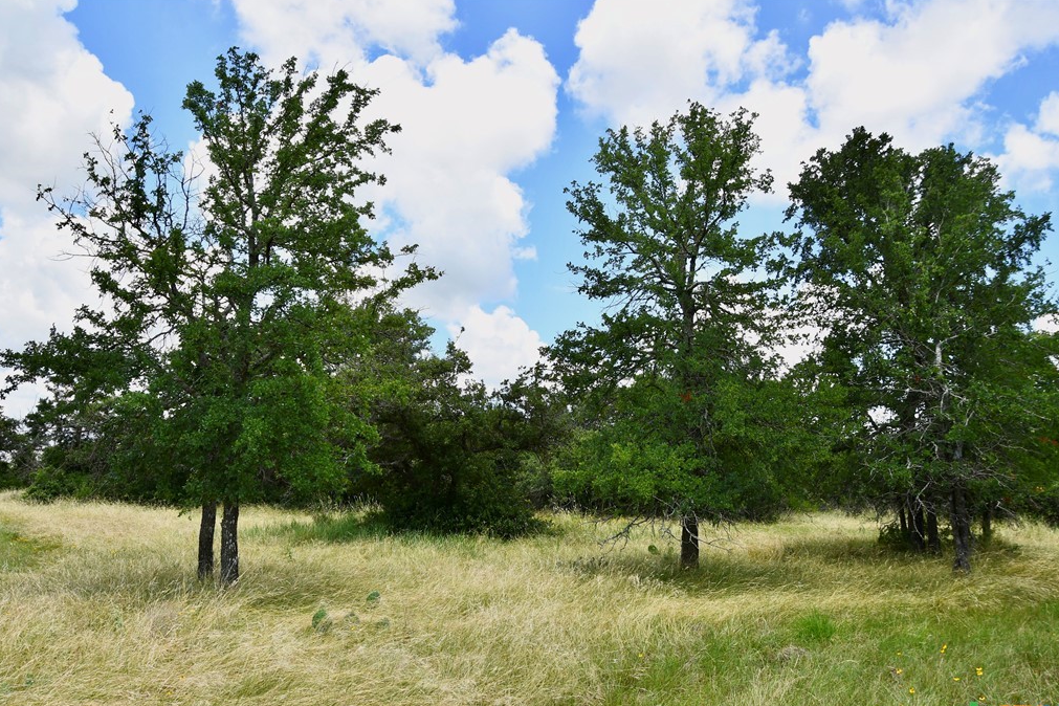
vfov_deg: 44.9
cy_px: 374
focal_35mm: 29
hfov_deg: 63.6
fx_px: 853
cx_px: 546
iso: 100
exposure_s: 1/250
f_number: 6.3
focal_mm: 18
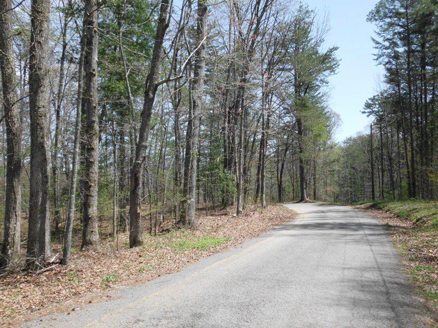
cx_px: 219
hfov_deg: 51.4
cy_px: 164
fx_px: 456
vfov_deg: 39.7
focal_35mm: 36
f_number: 8.3
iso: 100
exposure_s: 1/139
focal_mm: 6.57
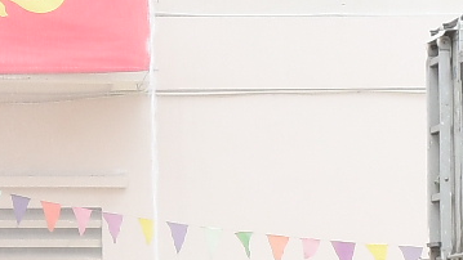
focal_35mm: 268
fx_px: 3290
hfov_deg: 8.0
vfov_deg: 4.5
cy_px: 57
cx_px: -14
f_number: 6.3
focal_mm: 22
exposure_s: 1/200
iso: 320
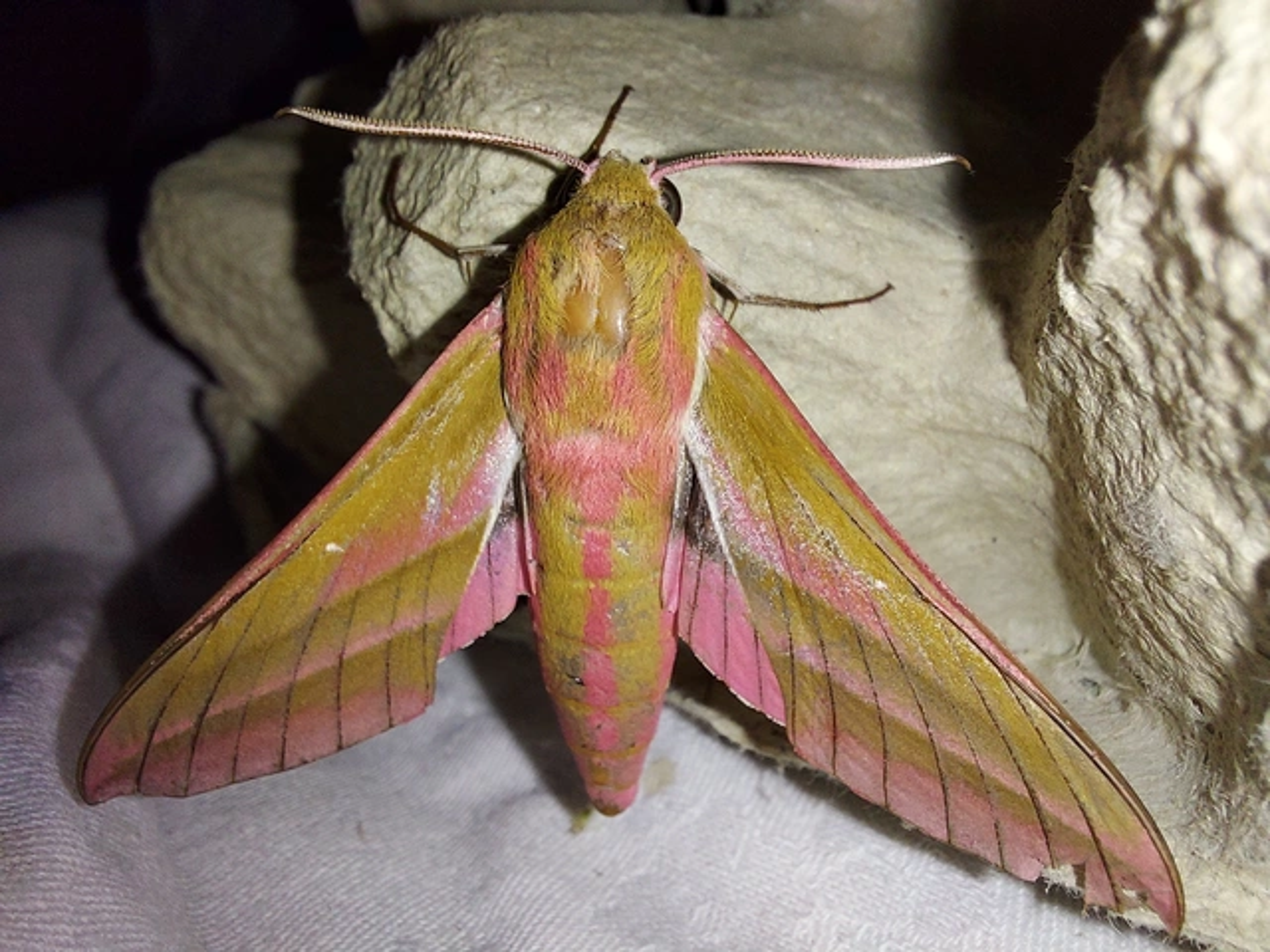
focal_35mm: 25
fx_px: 917
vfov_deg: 54.9
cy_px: 476
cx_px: 635
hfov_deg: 69.4
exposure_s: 1/202
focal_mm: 2.13
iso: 50
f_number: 2.4
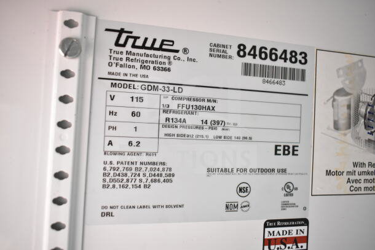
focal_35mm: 30
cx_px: 188
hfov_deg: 61.9
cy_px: 125
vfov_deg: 43.6
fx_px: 313
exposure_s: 1/50
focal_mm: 20
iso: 1600
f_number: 3.5
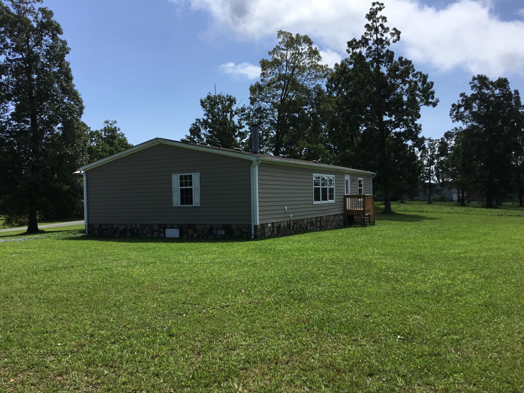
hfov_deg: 58.4
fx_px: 469
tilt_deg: -0.1
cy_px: 196
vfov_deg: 45.4
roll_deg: +1.9
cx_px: 262
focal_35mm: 31
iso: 25
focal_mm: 3.3
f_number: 2.4
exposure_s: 1/2262
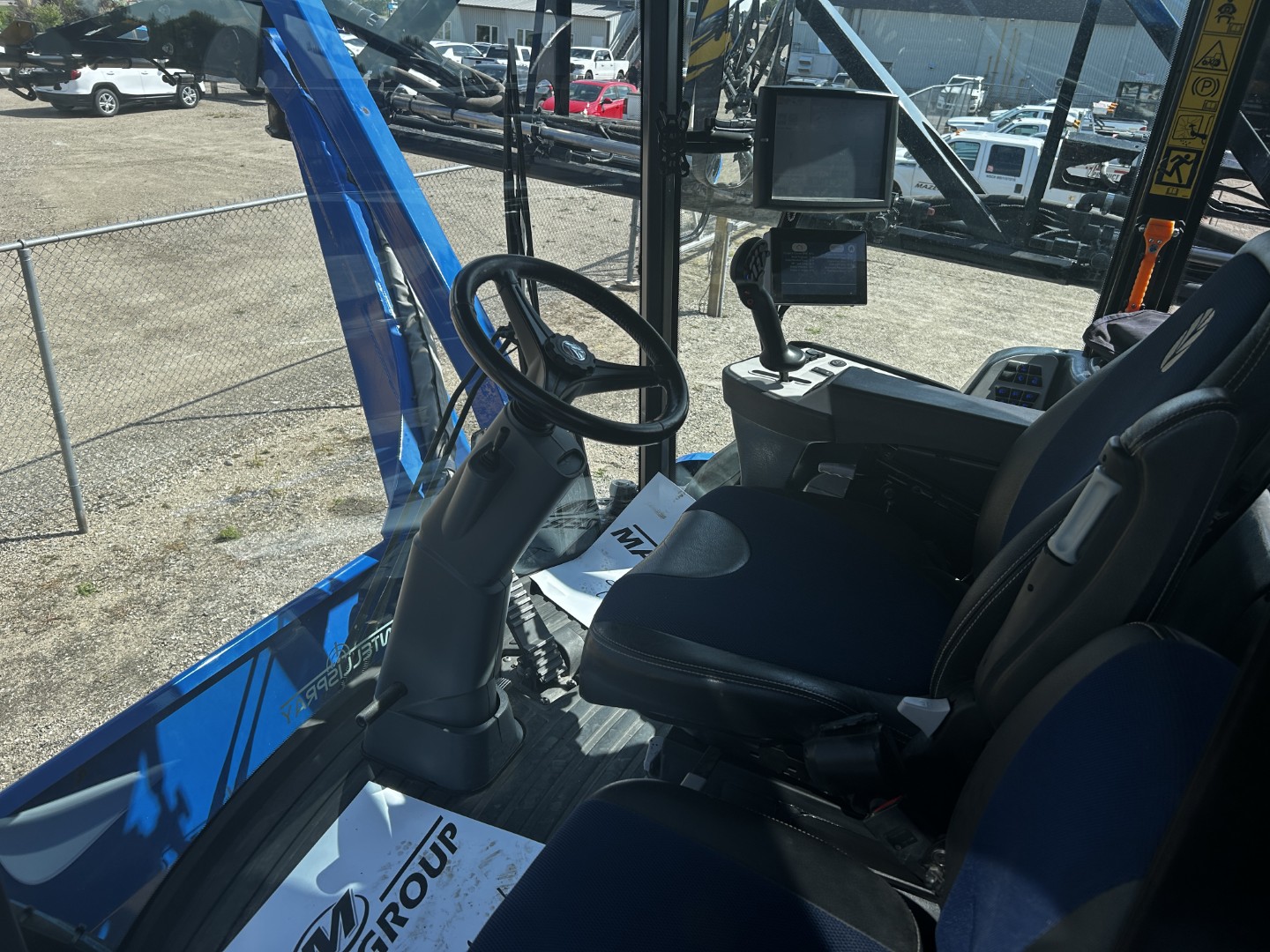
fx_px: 954
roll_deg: -4.7
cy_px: 476
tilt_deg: -25.6
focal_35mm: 26
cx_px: 635
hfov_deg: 67.3
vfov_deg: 53.1
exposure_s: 1/1511
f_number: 1.5
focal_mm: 5.7
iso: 50
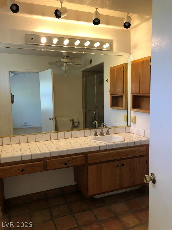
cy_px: 115
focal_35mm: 28
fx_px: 186
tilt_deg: -5.2
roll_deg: +0.7
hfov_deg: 49.7
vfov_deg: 63.4
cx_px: 86
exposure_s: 1/17
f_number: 1.8
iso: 40
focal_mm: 3.99
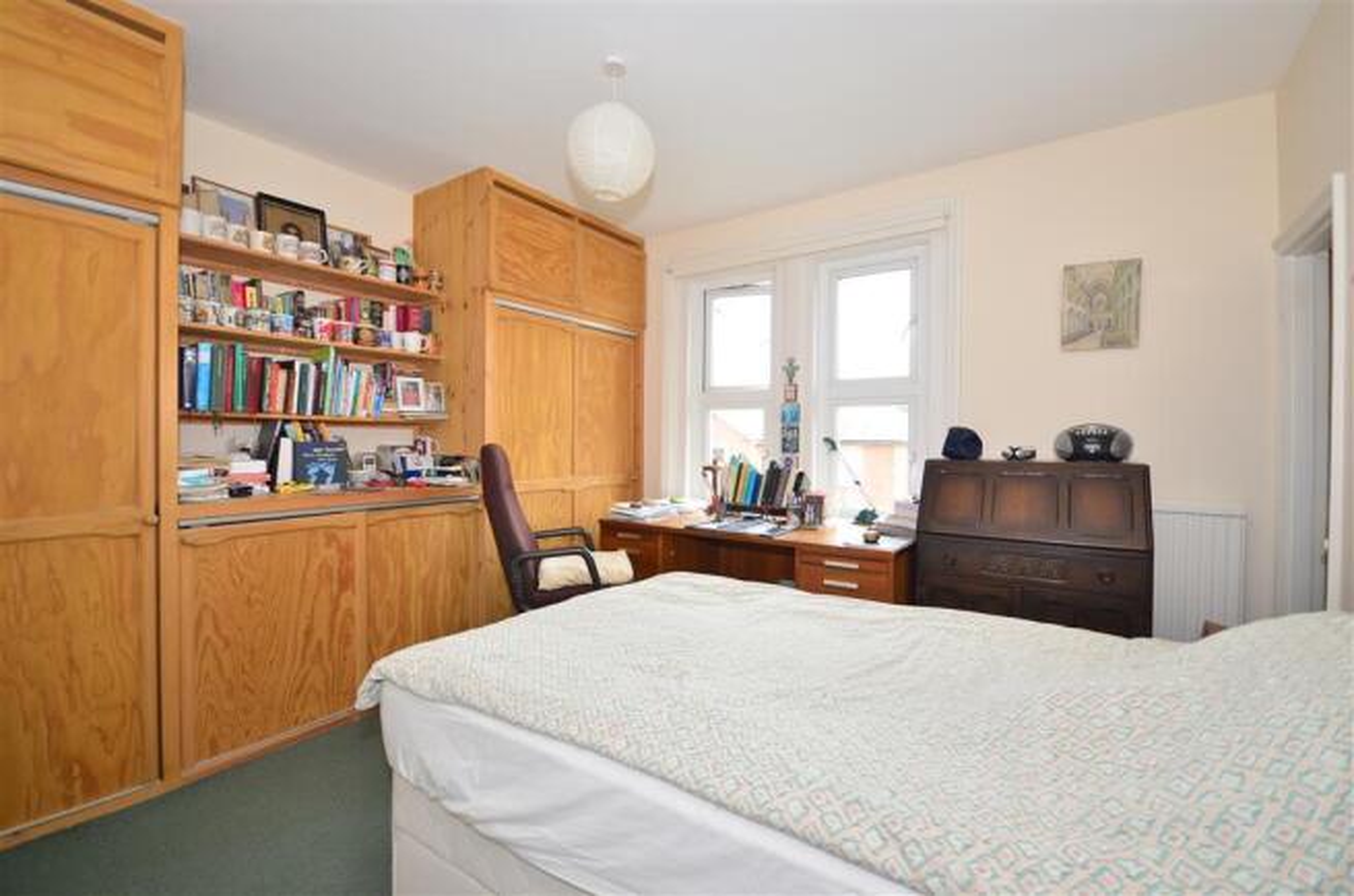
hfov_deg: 100.5
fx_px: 563
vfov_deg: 77.0
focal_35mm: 15
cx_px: 677
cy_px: 448
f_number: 5
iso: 200
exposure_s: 1/25
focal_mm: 10
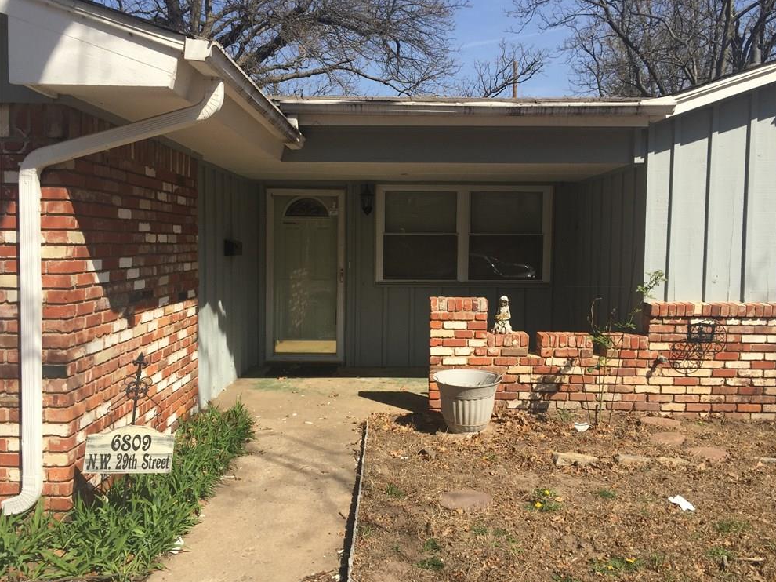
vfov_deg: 46.8
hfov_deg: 60.0
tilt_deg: -2.7
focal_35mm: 30
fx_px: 672
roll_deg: -1.1
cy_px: 287
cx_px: 399
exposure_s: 1/1980
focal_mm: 4.15
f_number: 2.2
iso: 32
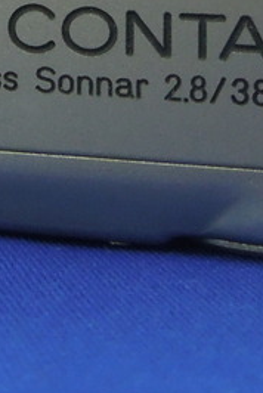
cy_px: -235
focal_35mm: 164
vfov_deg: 11.8
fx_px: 1792
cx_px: -207
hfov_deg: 8.1
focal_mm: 6.3
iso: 360
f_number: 3.7
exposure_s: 1/50
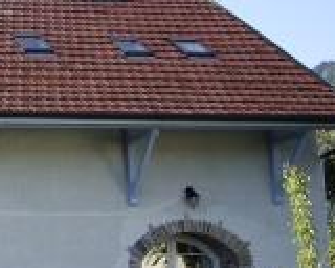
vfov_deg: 14.8
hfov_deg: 17.3
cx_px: -107
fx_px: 1031
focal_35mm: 104
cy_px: 149
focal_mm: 7.9
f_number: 2.8
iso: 50
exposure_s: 1/250
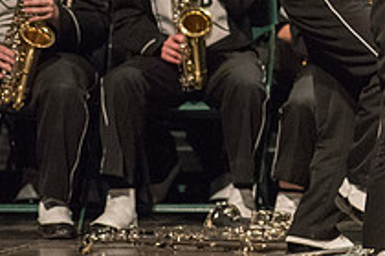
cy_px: -76
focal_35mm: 830
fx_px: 8876
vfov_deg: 1.7
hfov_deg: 2.5
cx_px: 502
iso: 4000
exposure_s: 1/500
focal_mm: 300
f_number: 2.8
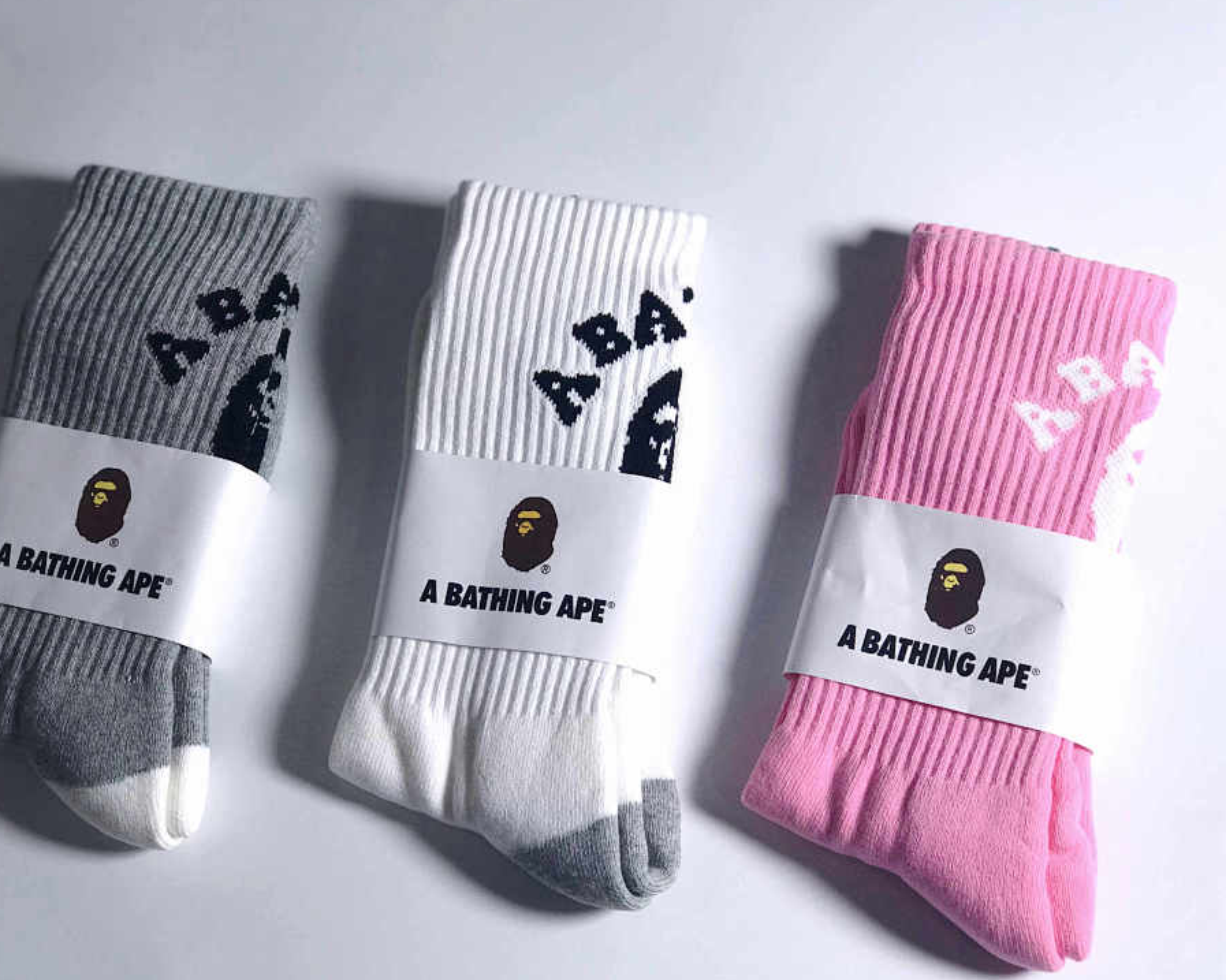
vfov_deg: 22.8
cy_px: 544
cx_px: 567
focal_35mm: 67
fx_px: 2430
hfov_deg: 28.3
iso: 20
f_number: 2.8
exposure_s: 1/124
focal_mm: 6.6
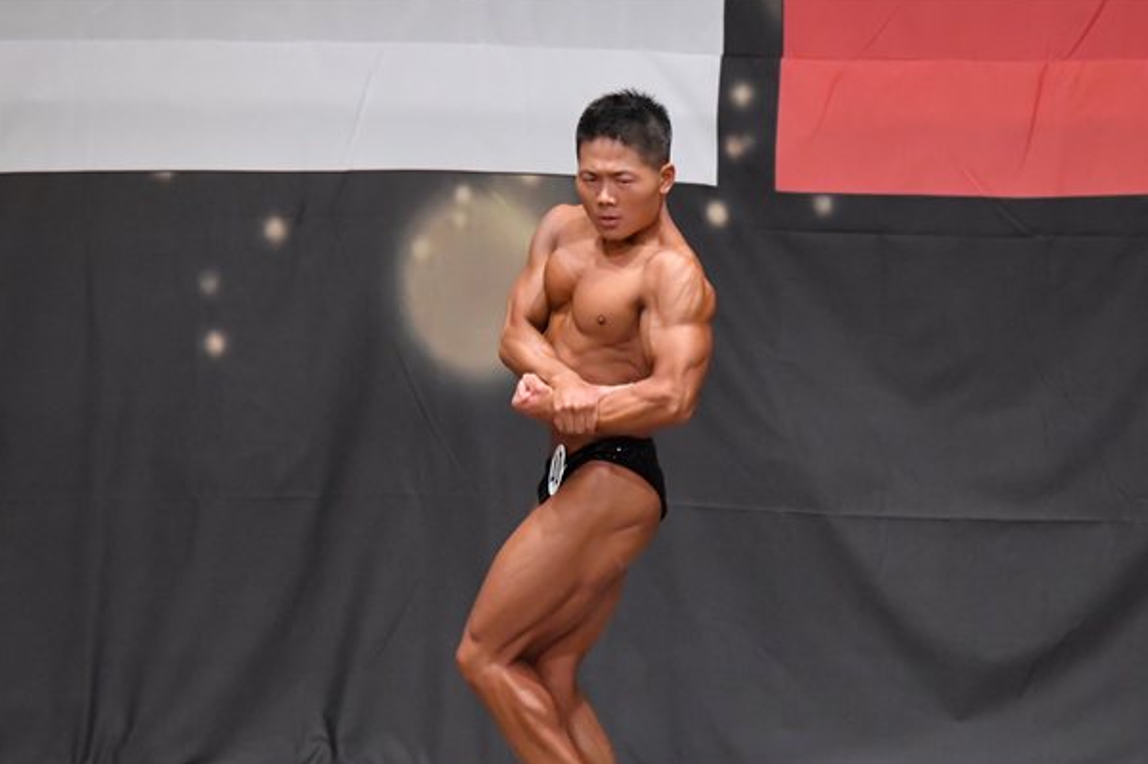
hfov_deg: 7.1
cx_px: 605
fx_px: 9242
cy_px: 483
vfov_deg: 4.7
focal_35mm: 290
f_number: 5.6
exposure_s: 1/400
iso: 6400
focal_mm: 150
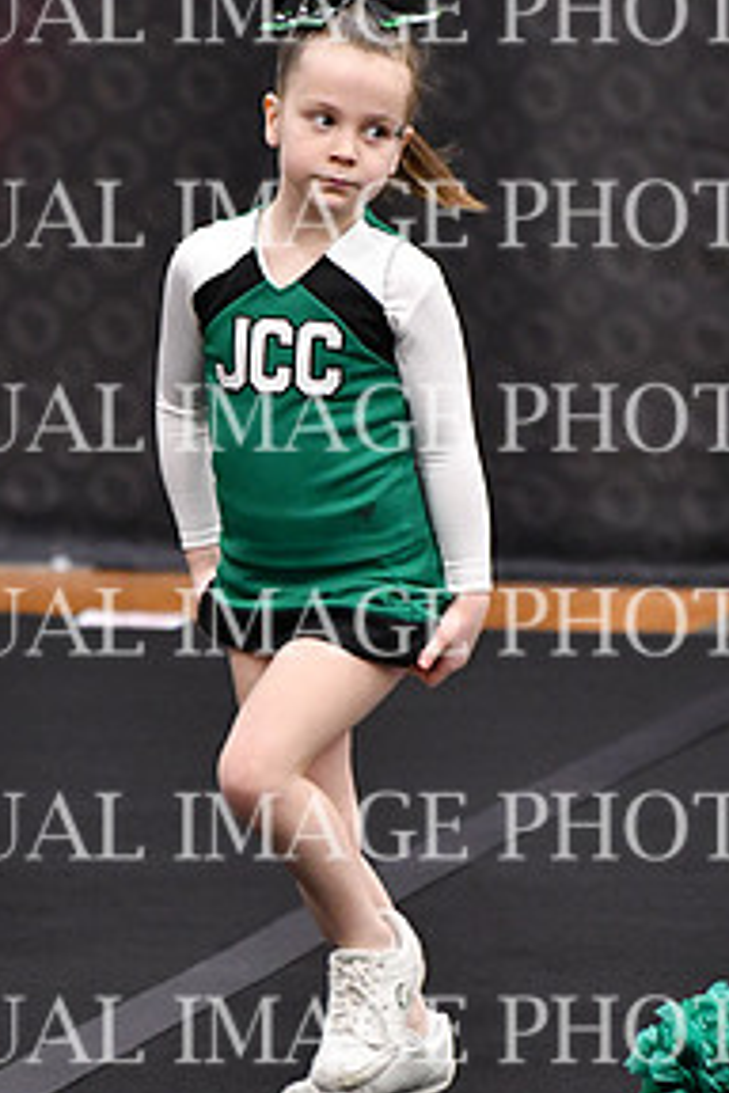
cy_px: 520
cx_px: 473
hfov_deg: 2.3
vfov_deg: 3.4
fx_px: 18345
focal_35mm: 604
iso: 5000
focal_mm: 200
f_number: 2.8
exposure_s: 1/800
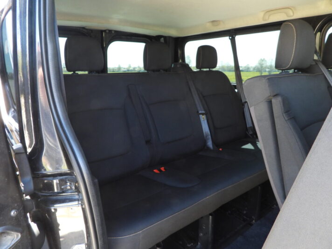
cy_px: 124
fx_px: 230
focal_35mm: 24
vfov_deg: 56.8
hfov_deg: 71.6
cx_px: 166
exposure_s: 1/30
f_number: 2.8
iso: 140
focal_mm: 4.3
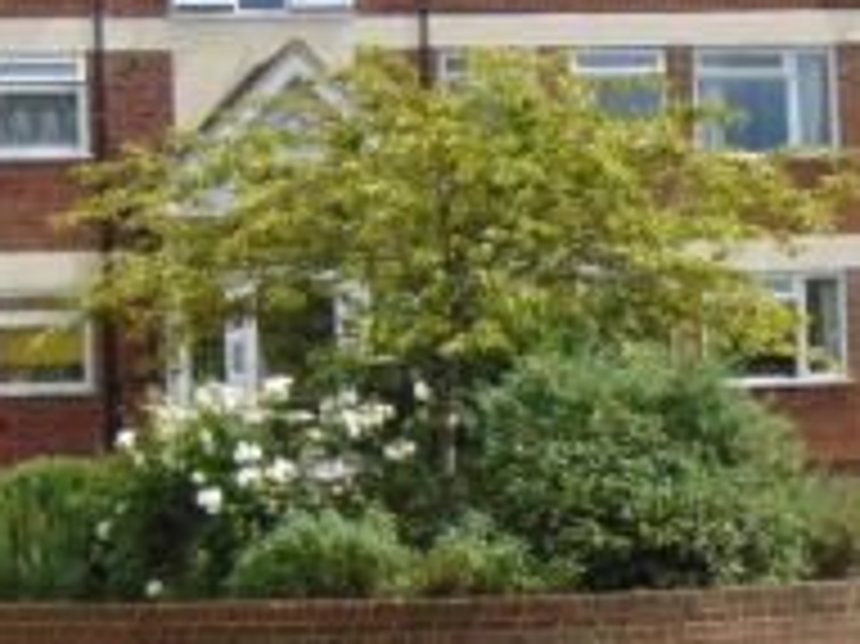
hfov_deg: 14.8
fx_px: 3302
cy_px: 218
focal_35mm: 133
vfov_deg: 11.1
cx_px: 502
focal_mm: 10.8
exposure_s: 1/1000
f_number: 3.6
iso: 80
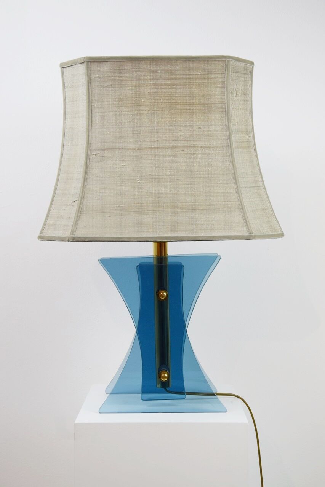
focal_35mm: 57
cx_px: 162
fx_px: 772
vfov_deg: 35.1
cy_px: 244
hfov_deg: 23.8
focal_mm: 38
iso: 400
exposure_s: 1/160
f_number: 6.3
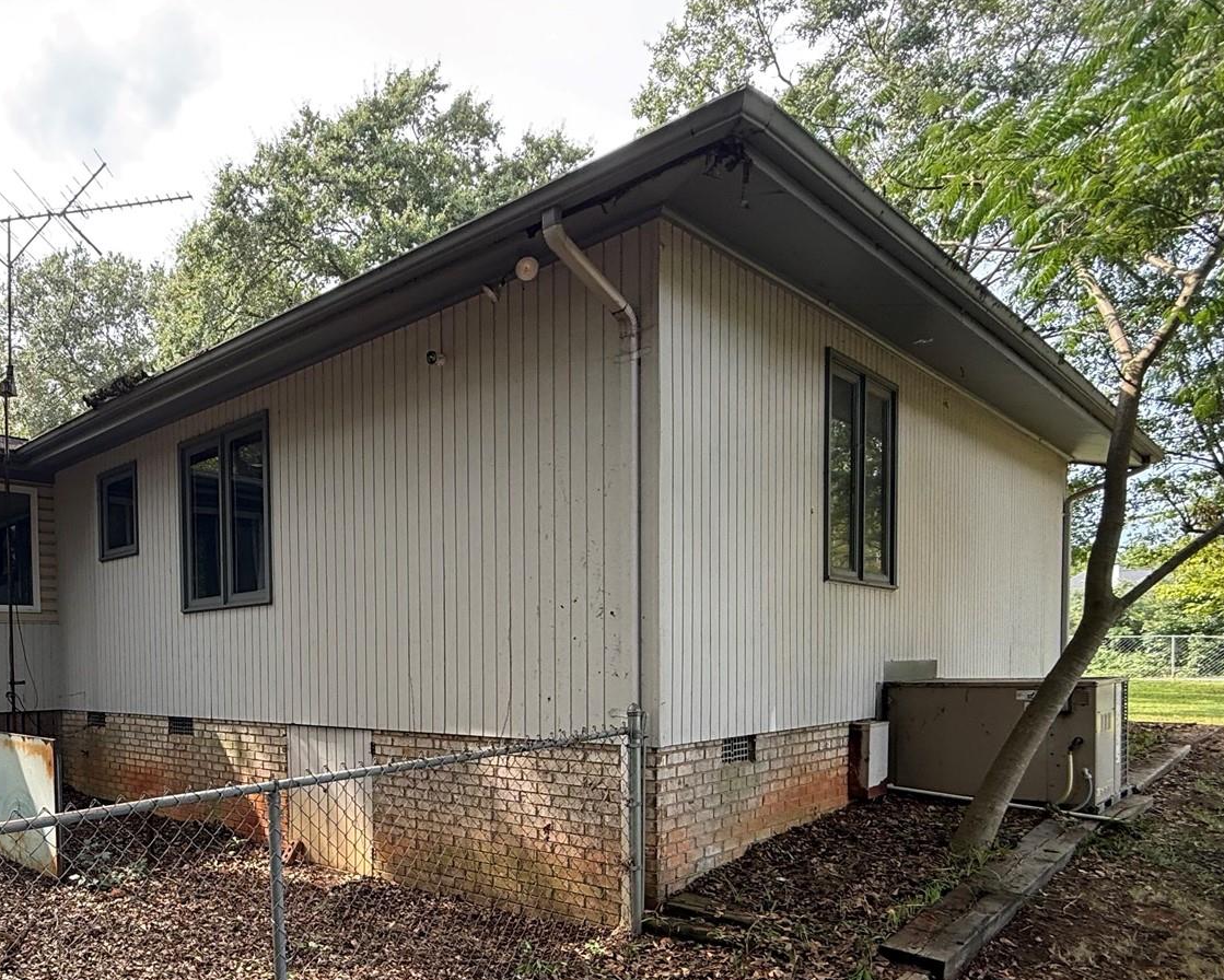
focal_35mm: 25
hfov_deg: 64.0
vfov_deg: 54.9
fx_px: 906
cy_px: 698
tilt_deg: +0.0
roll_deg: +1.5
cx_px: 304
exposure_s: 1/124
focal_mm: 2.22
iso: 50
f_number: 2.2
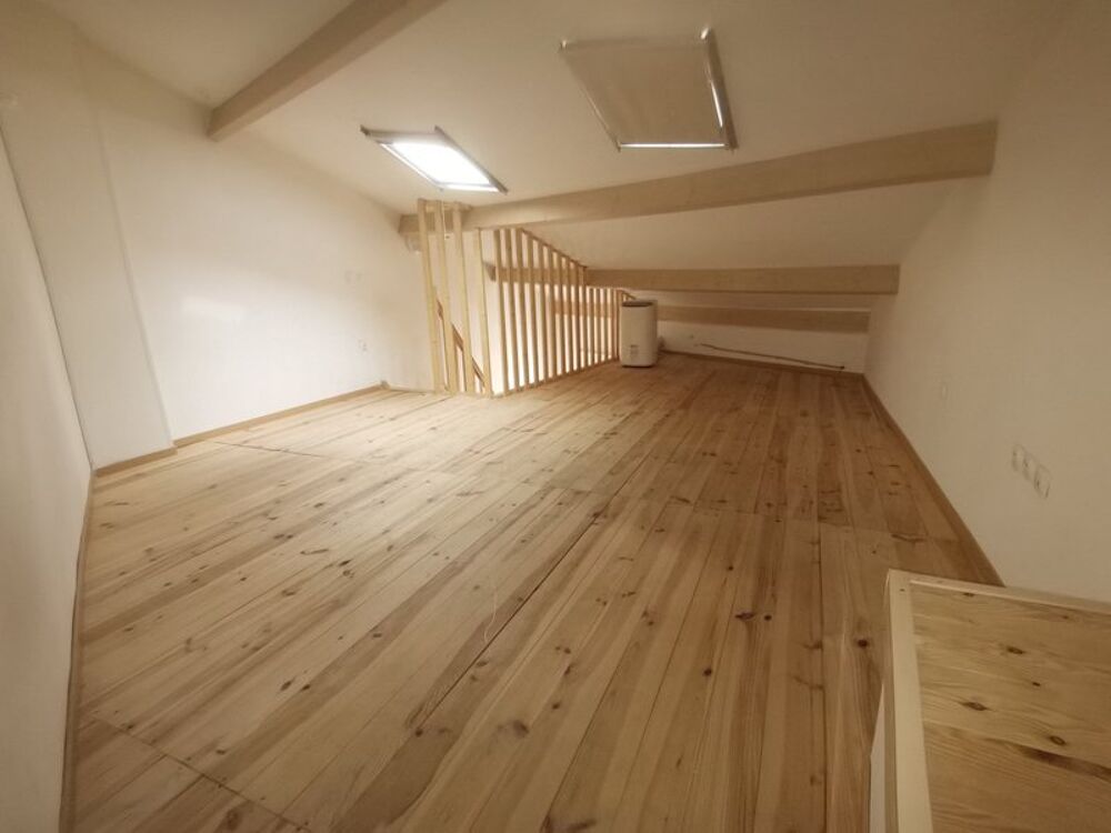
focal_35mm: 17
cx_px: 556
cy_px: 416
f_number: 2.4
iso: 500
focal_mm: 1.78
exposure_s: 1/25
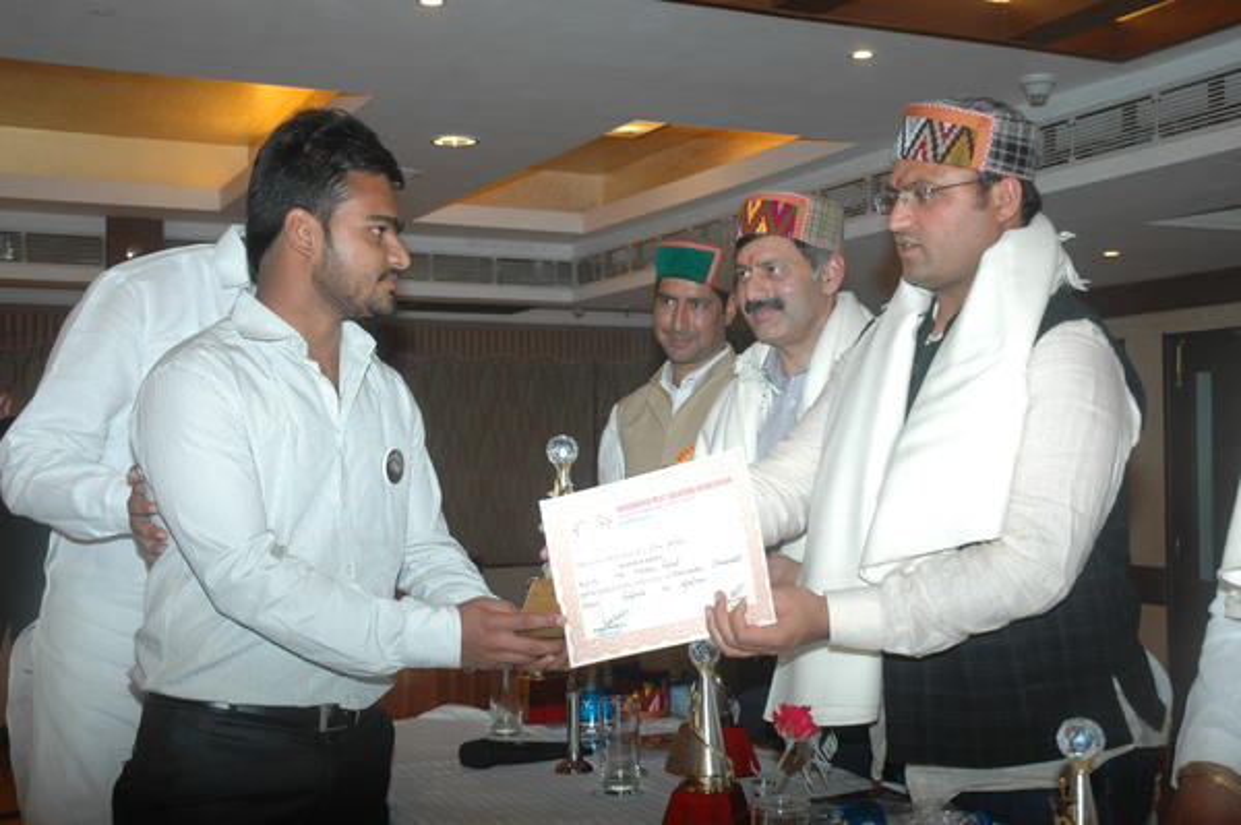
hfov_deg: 42.4
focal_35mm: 46
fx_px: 1602
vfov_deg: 28.9
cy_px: 412
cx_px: 620
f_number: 4.5
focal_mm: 31
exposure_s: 1/60
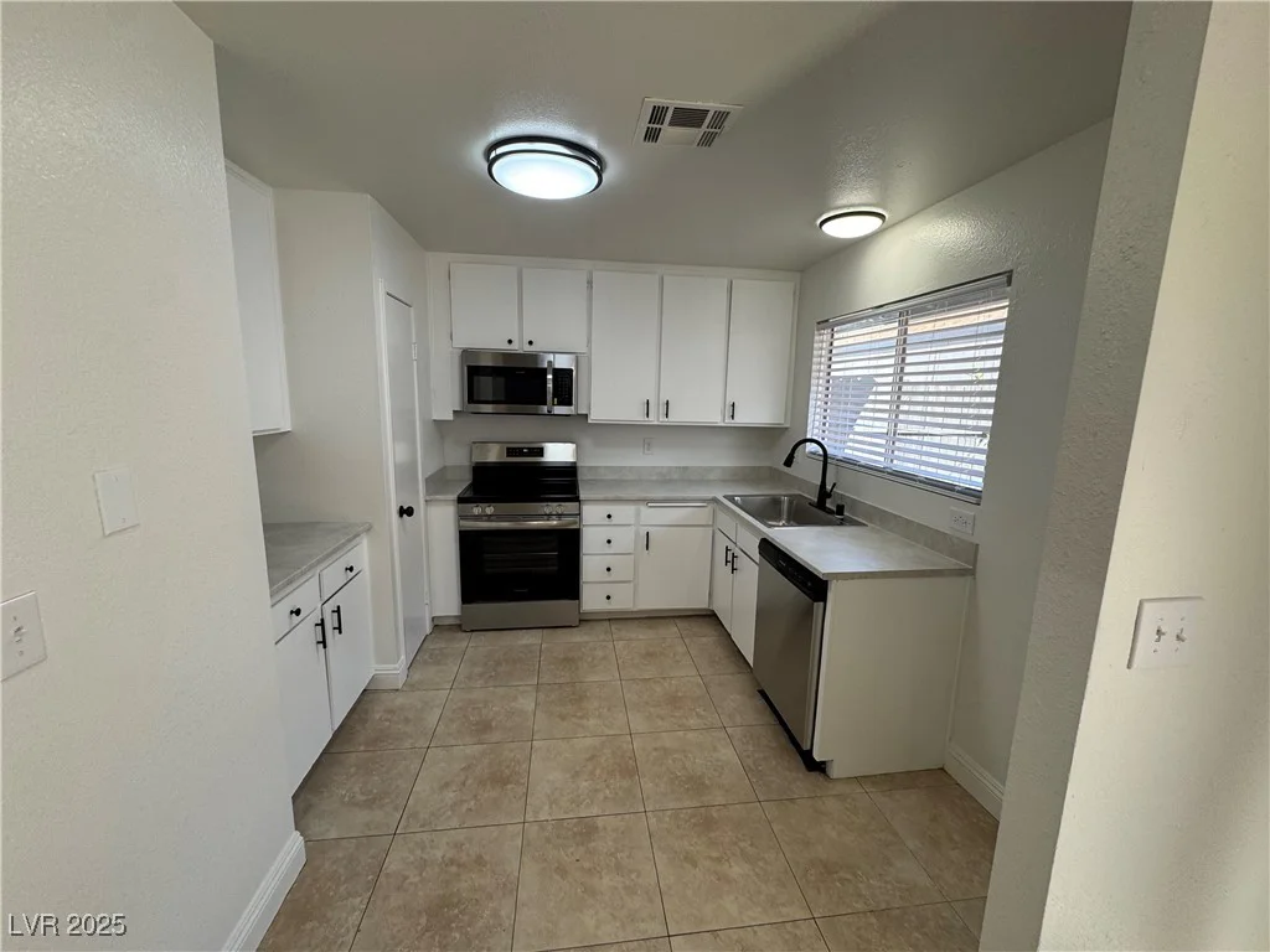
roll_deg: -1.3
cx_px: 635
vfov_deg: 85.7
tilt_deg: -9.1
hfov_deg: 102.1
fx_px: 514
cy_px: 476
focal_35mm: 14
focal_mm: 2.22
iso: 80
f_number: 2.2
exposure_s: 1/120
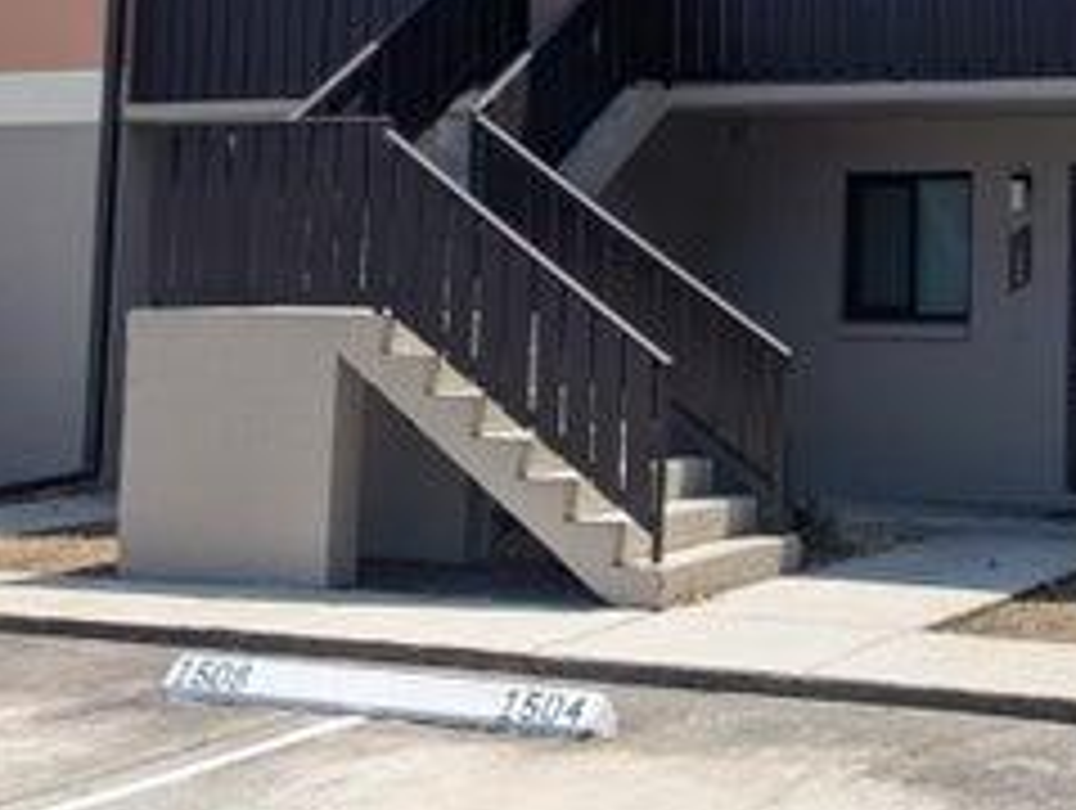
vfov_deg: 22.6
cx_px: 1135
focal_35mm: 64
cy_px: 126
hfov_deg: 28.0
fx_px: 1992
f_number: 1.85
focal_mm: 6.81
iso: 49
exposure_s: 1/1618
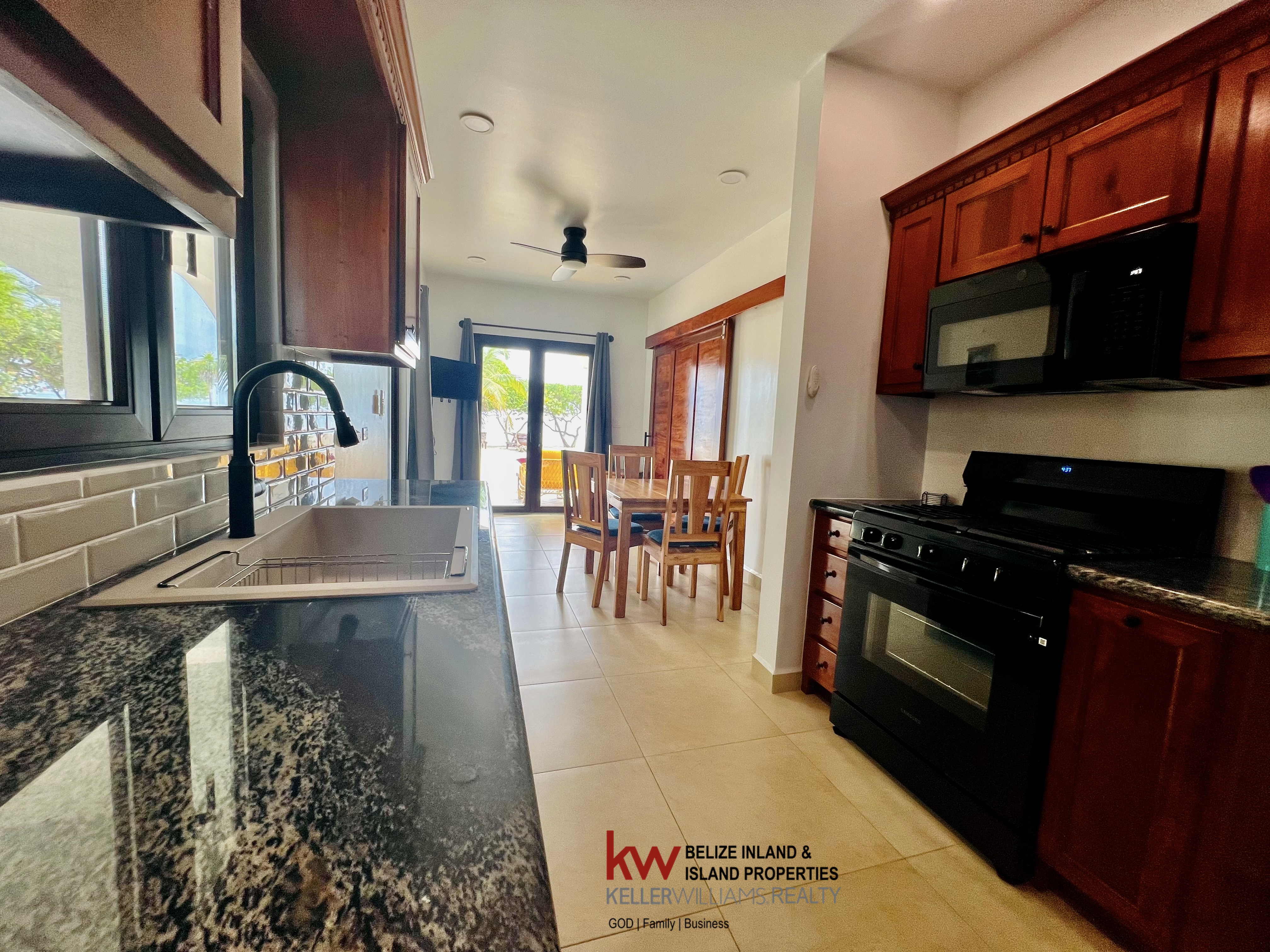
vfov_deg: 89.9
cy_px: 476
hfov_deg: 106.2
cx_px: 635
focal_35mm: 13
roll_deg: -3.0
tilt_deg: -6.7
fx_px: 477
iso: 64
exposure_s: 1/120
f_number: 1.8
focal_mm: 1.57
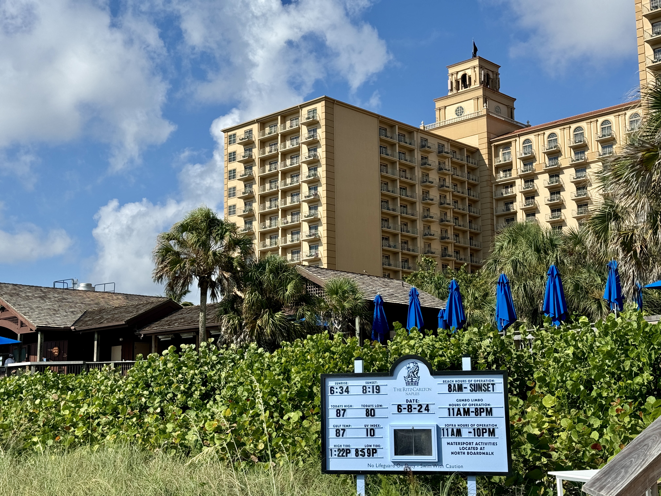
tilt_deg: +8.6
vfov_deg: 30.3
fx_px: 917
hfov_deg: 39.7
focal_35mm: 48
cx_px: 330
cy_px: 248
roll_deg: +0.2
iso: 64
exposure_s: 1/5376
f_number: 1.78
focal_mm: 6.76
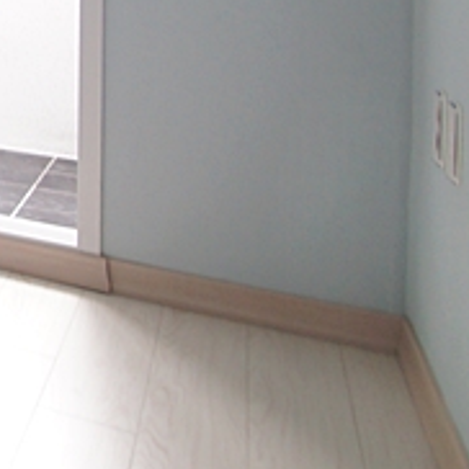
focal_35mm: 56
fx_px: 858
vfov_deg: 26.7
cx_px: -441
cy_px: -108
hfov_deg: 19.5
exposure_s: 1/20
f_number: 4
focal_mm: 10
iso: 800
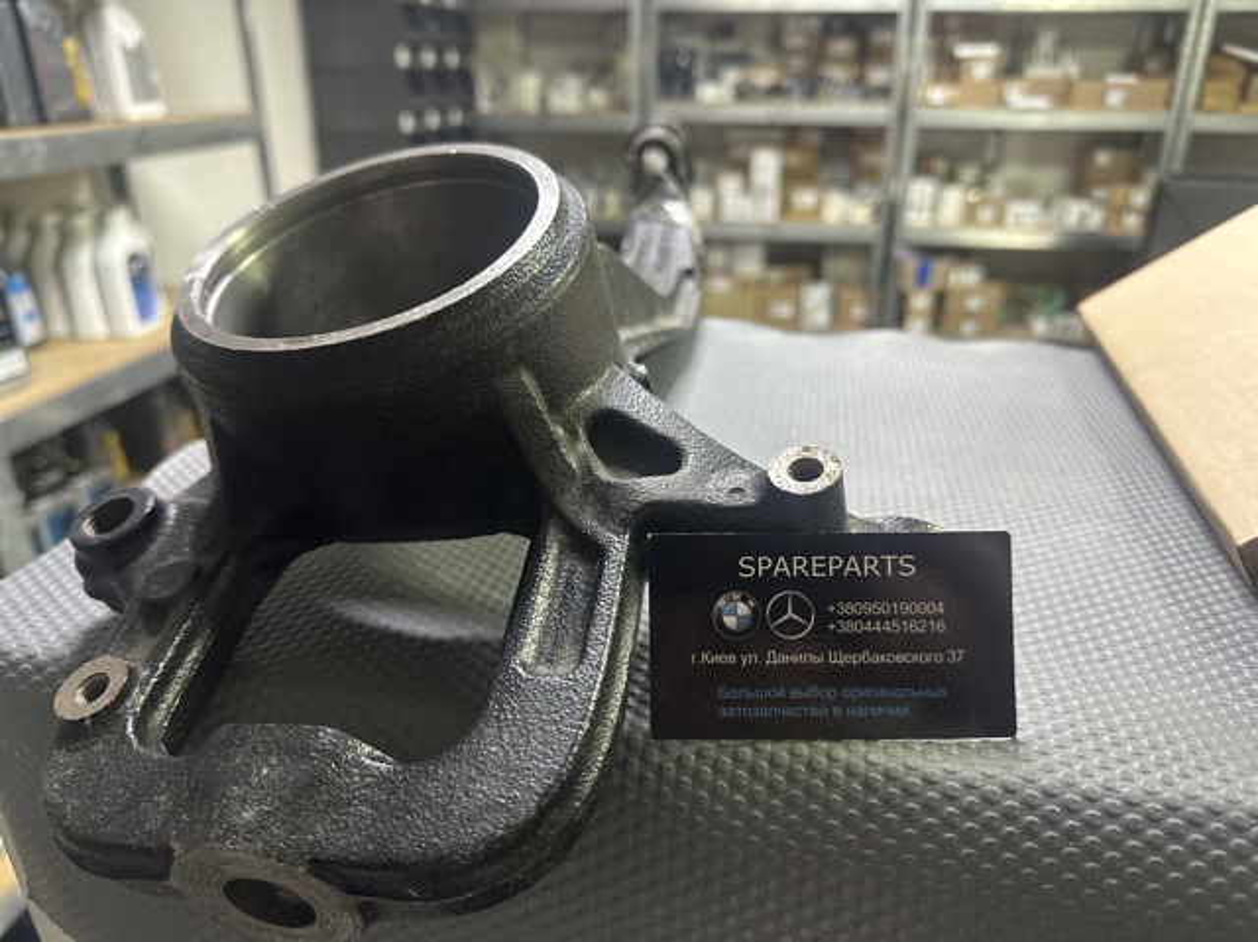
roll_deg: -0.2
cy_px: 471
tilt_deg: -23.7
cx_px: 629
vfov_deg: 56.8
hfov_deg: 71.6
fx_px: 872
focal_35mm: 24
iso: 250
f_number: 1.78
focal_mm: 6.86
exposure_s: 1/51
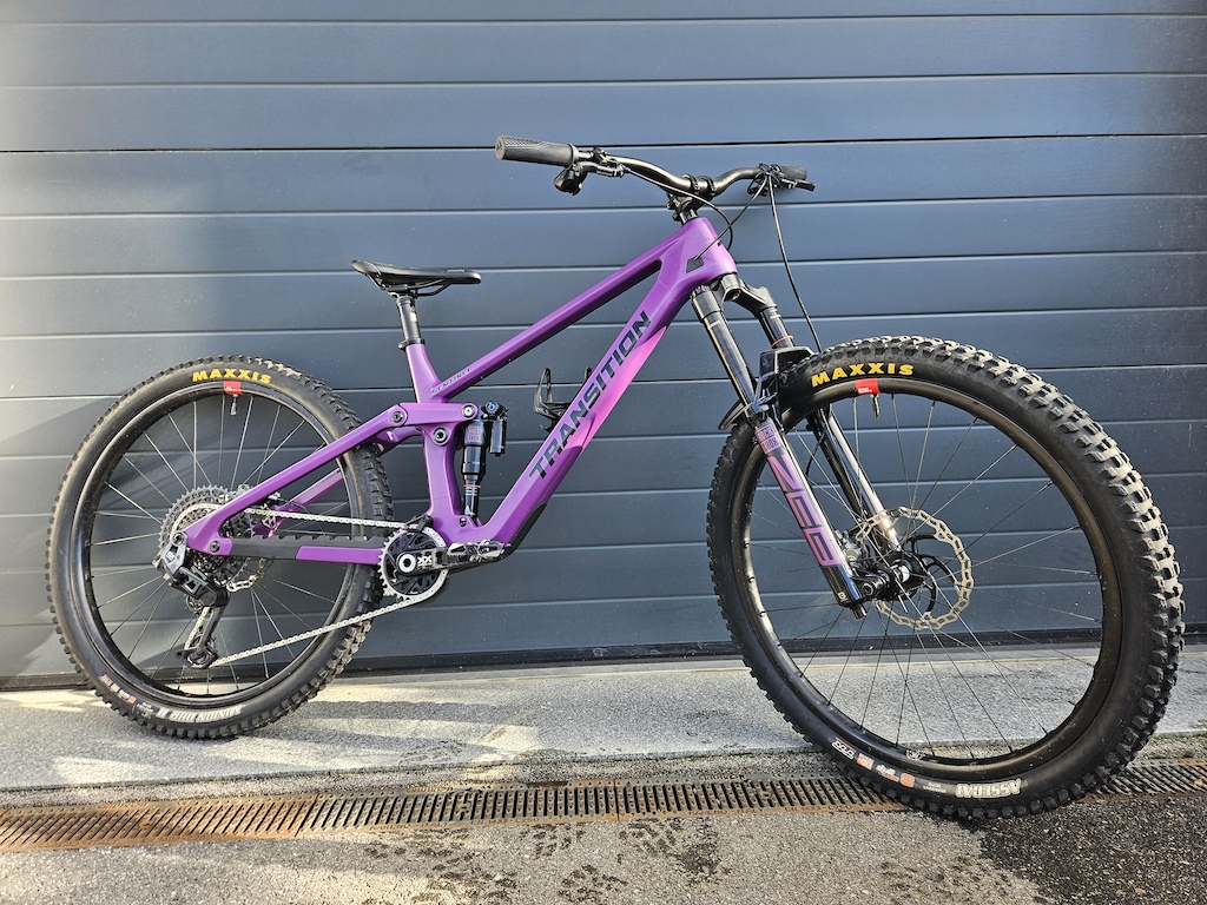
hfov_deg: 73.9
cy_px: 452
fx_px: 802
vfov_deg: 58.9
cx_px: 604
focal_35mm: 23
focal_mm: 5.4
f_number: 1.8
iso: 40
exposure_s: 1/239
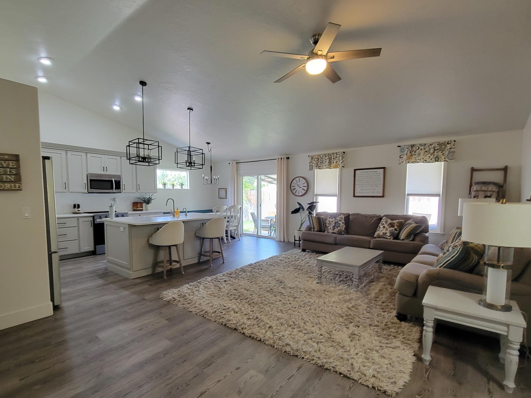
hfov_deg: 94.2
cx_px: 240
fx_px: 245
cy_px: 217
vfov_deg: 77.9
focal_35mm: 16
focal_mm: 2.2
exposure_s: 1/60
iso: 250
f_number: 2.2
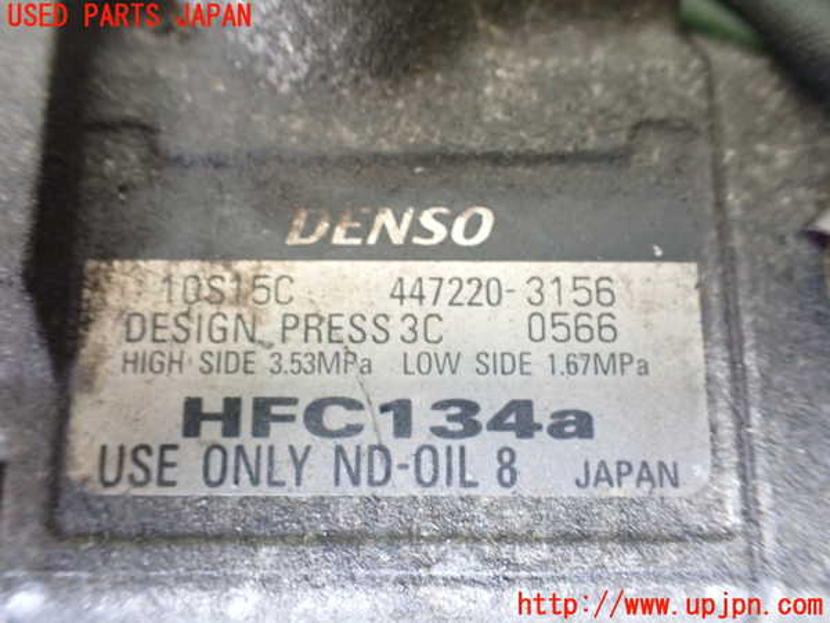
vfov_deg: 46.8
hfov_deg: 60.0
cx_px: 415
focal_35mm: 30
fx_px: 719
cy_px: 312
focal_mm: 5.4
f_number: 2.3
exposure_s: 1/40
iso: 800
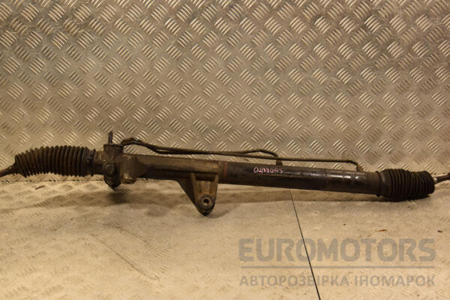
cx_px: 225
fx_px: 562
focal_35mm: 45
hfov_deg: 43.6
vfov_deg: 29.9
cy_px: 150
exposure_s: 1/125
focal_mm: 30
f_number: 5.6
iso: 800
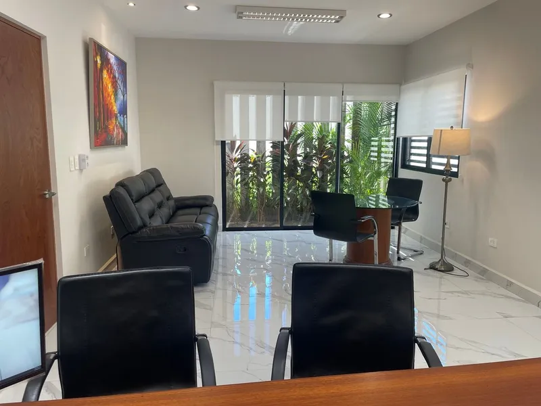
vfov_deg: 53.1
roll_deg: -0.2
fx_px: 406
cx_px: 270
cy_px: 203
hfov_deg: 67.3
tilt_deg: -7.9
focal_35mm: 26
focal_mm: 4.2
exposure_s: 1/120
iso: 64
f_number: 1.6
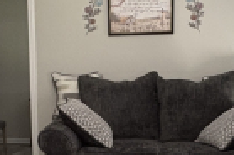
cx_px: 107
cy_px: 163
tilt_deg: -9.8
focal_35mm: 70
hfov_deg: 28.9
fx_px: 454
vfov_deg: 18.7
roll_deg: +0.6
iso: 320
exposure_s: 1/60
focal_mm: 2.22
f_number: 2.2
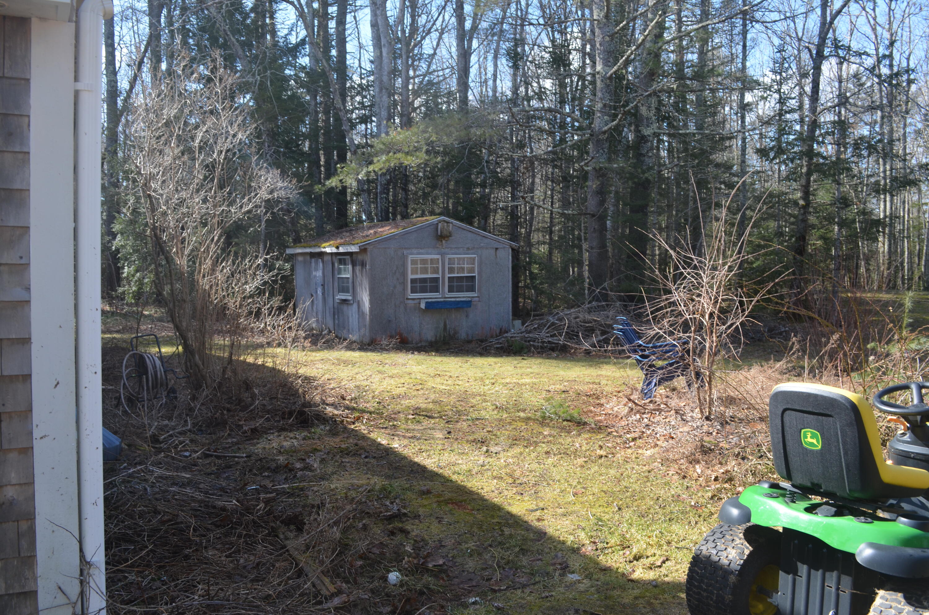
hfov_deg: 62.0
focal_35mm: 30
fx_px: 773
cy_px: 308
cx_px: 464
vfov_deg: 43.4
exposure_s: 1/160
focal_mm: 20
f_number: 6.3
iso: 200
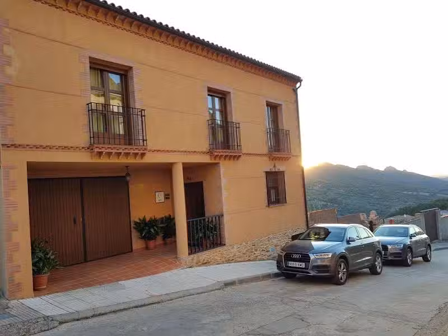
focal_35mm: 26
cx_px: 224
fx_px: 336
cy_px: 168
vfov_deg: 53.1
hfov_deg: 67.3
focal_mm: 4.2
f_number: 1.7
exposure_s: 1/124
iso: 40
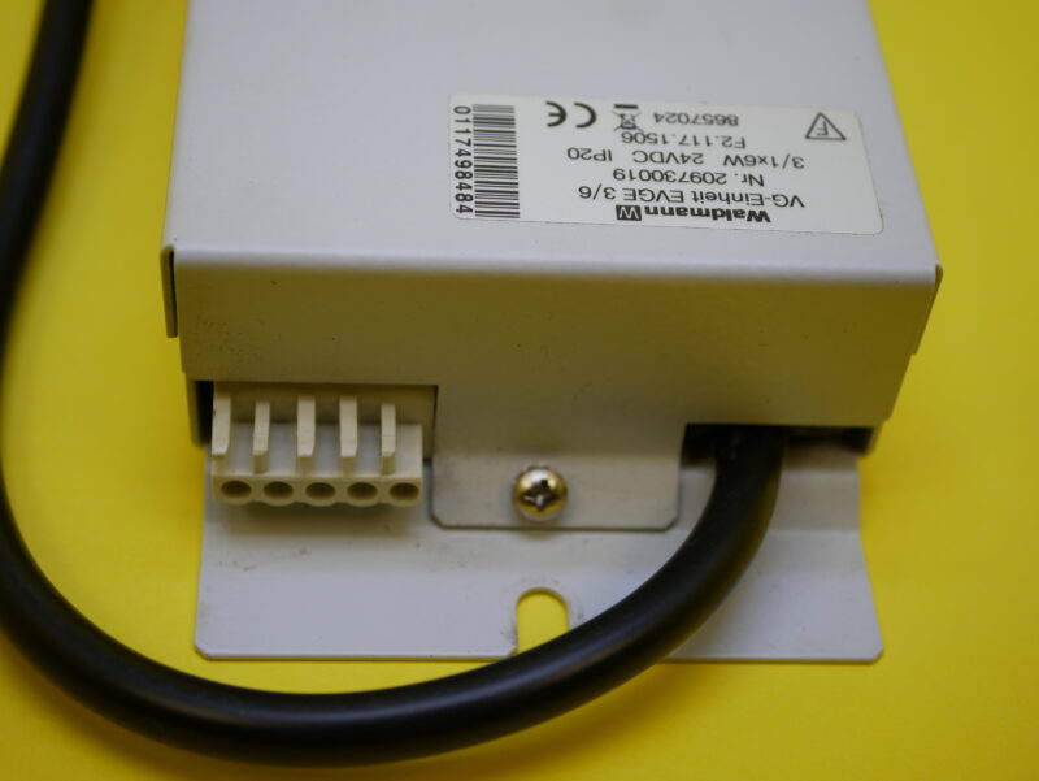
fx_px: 1802
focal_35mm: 60
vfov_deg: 24.4
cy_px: 390
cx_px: 520
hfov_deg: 32.2
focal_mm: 30
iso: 200
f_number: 3.2
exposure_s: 1/160
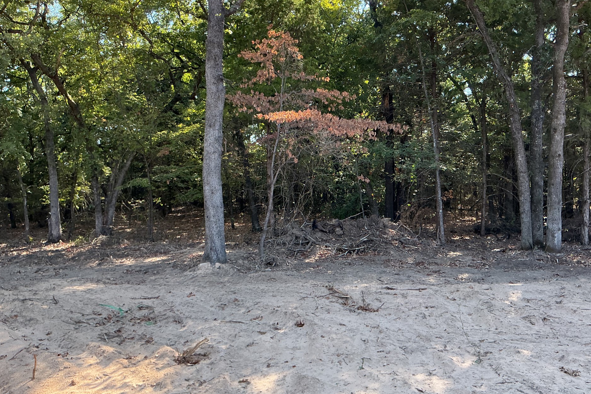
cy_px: 186
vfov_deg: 42.3
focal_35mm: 31
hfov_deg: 60.3
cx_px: 303
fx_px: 509
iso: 25
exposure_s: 1/389
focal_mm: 3
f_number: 1.8
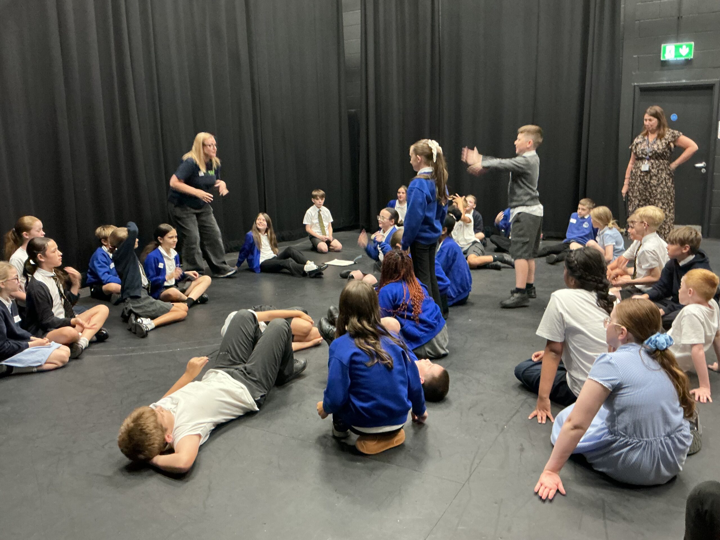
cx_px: 360
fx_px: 603
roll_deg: +0.7
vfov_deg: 48.2
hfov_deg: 61.7
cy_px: 270
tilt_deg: -11.3
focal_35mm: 29
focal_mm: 3
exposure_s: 1/30
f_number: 1.8
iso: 400
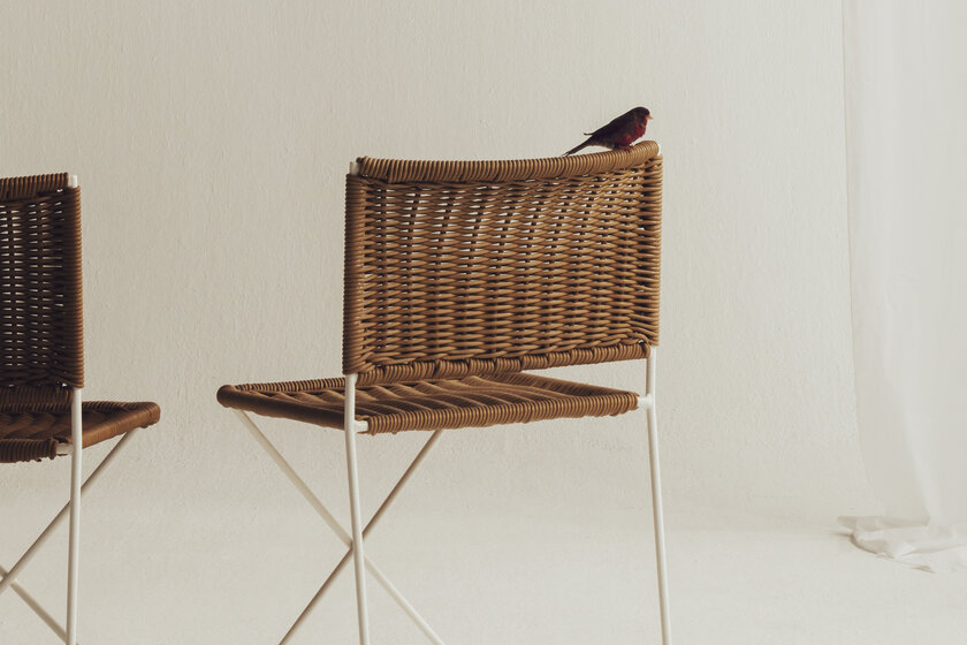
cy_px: -287
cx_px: 230
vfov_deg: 6.8
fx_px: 5372
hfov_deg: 10.3
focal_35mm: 200
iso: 250
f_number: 13
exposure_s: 1/125
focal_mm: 70
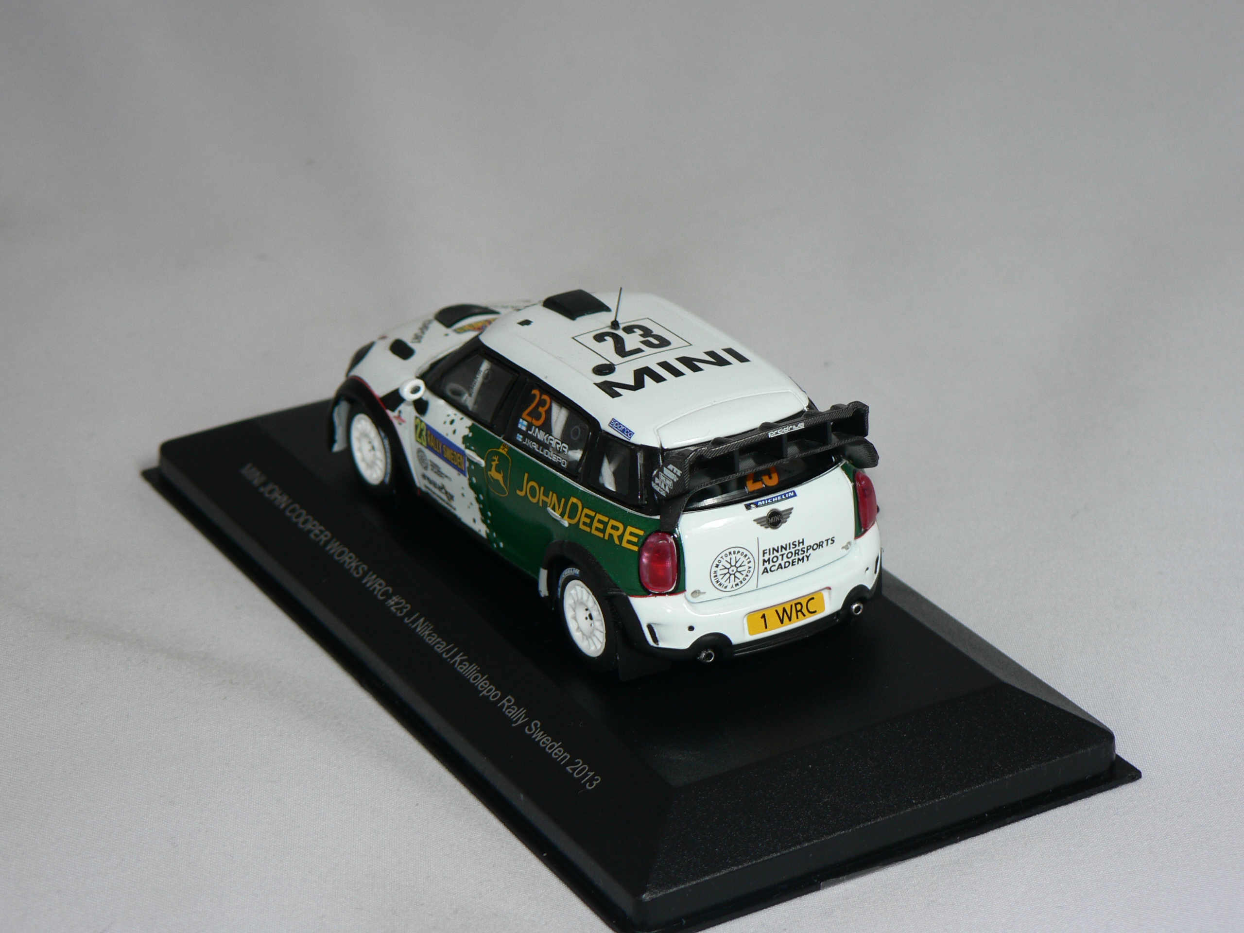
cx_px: 622
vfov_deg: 15.9
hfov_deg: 21.1
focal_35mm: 93
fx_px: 3342
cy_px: 466
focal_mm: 15.5
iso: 80
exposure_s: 1/60
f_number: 3.2
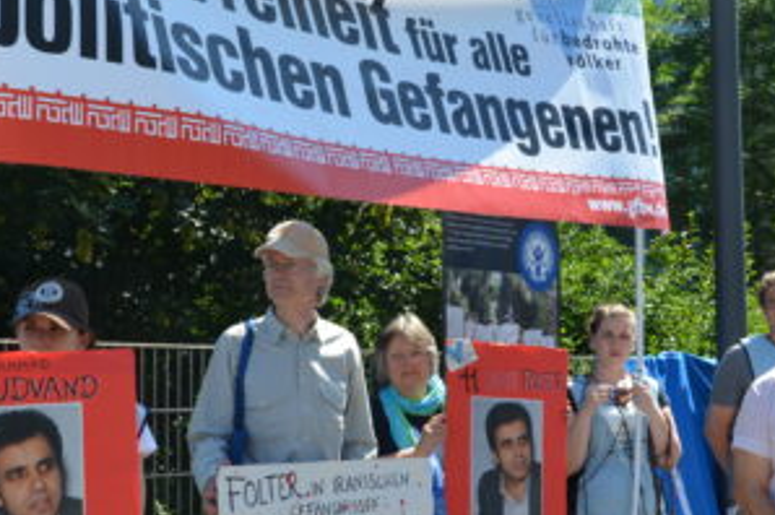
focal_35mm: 68
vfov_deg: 20.0
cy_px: 299
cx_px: 312
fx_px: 1460
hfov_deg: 29.7
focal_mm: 25
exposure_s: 1/250
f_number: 8
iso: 200
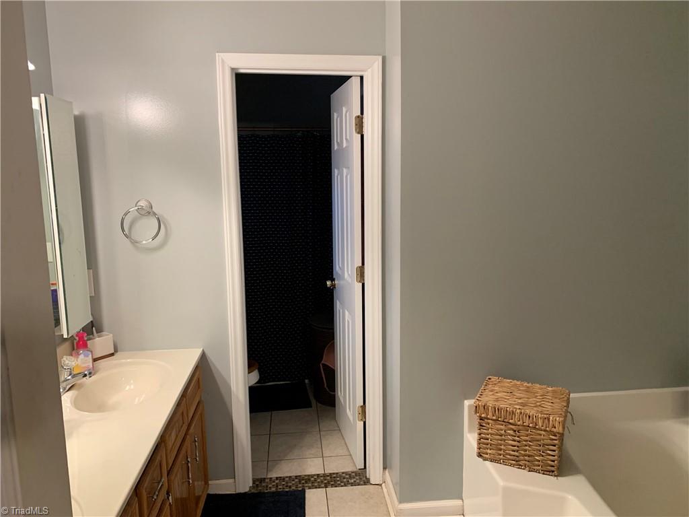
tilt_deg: -7.6
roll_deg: +0.3
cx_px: 344
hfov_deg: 67.3
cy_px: 258
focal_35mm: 26
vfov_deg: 53.1
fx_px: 518
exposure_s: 1/60
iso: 200
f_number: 1.8
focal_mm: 4.25
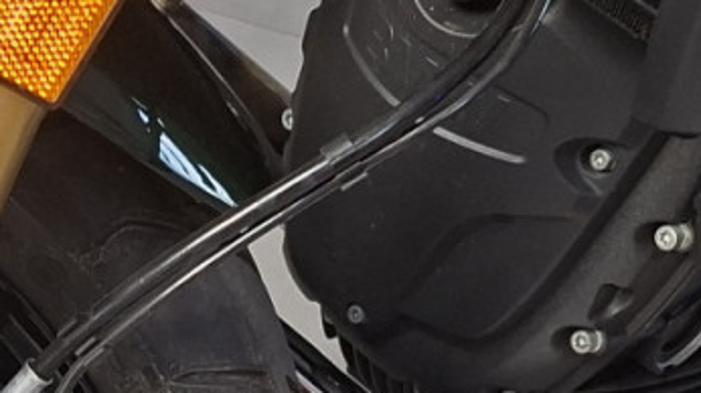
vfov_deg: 10.2
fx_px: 2155
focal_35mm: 116
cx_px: -134
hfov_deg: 17.6
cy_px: 486
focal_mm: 5.54
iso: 100
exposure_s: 1/120
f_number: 1.8
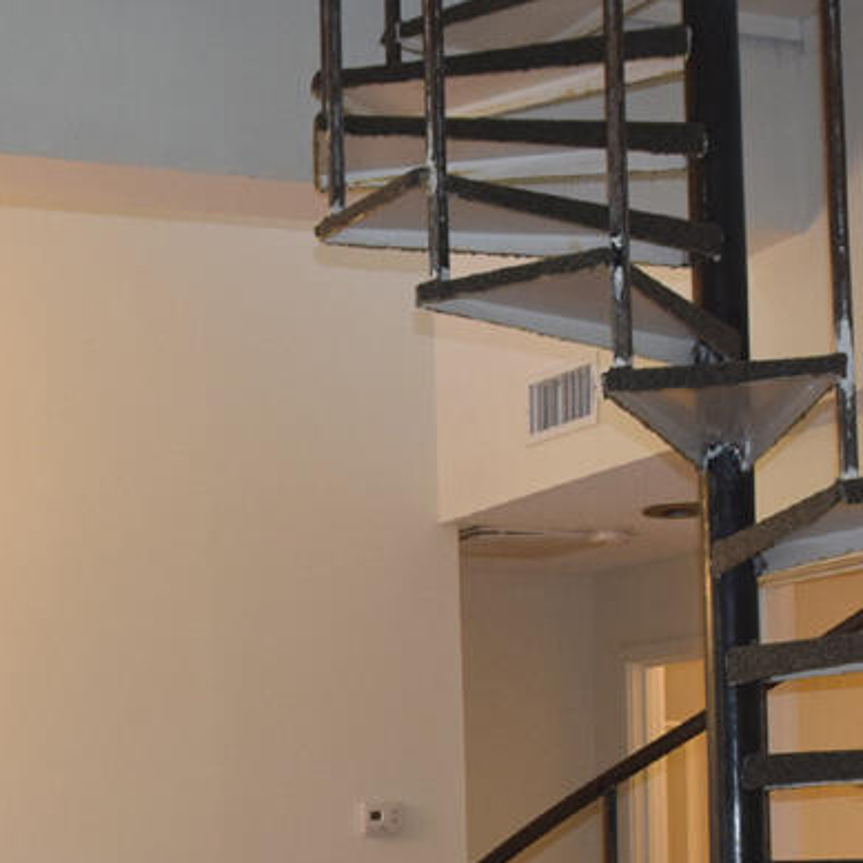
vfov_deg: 20.1
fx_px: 2369
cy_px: 841
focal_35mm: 84
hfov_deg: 20.5
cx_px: 242
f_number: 5
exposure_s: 1/100
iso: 800
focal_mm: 20
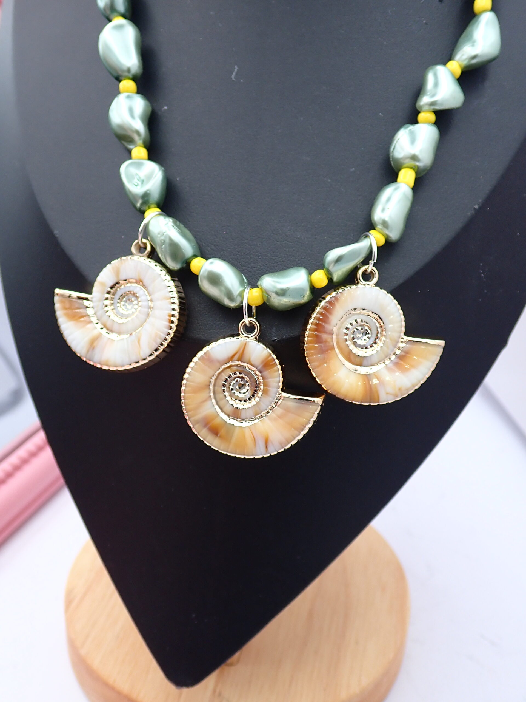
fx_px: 729
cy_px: 351
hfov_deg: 39.7
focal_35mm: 36
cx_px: 263
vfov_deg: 51.4
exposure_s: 1/80
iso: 125
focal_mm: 6.37
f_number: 2.5
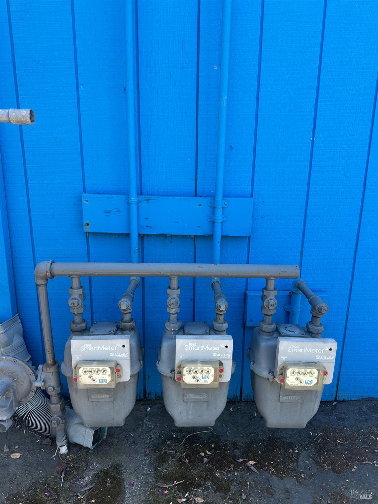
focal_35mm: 24
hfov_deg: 56.8
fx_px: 349
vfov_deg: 71.6
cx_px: 189
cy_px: 252
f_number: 1.78
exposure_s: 1/555
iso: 80
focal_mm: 6.86
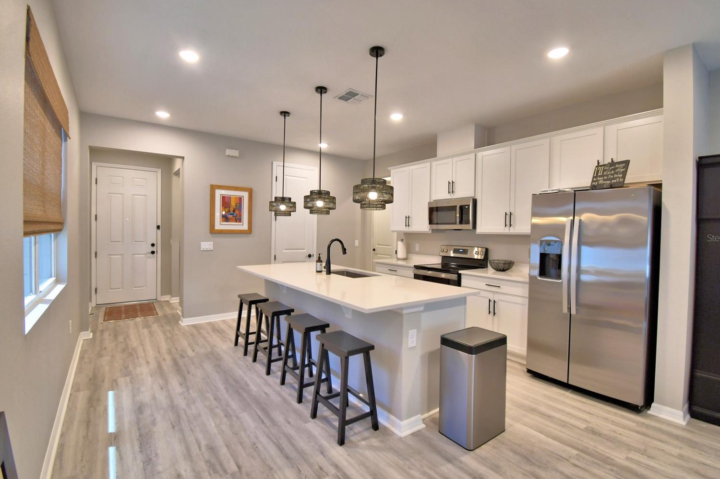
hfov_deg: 96.7
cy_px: 238
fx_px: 320
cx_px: 366
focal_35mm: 16
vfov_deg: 73.7
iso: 400
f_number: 4.5
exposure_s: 1/50
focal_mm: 10
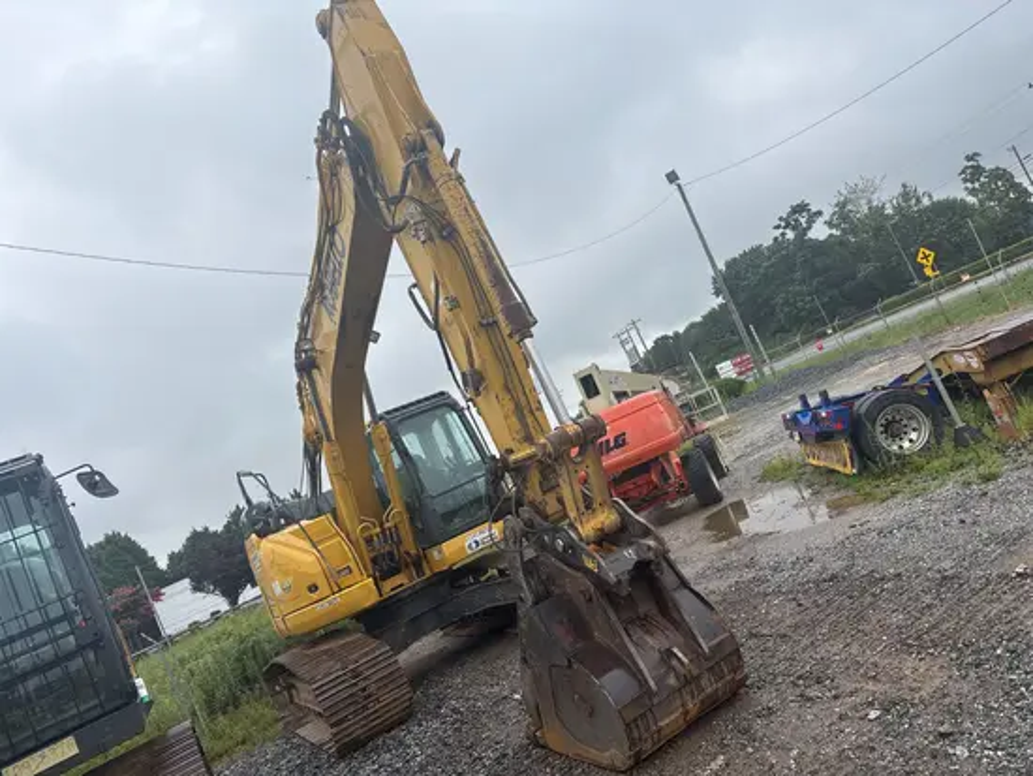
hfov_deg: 67.3
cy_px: 388
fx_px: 776
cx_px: 516
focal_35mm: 26
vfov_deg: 53.1
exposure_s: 1/1139
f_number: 1.6
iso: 50
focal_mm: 5.96
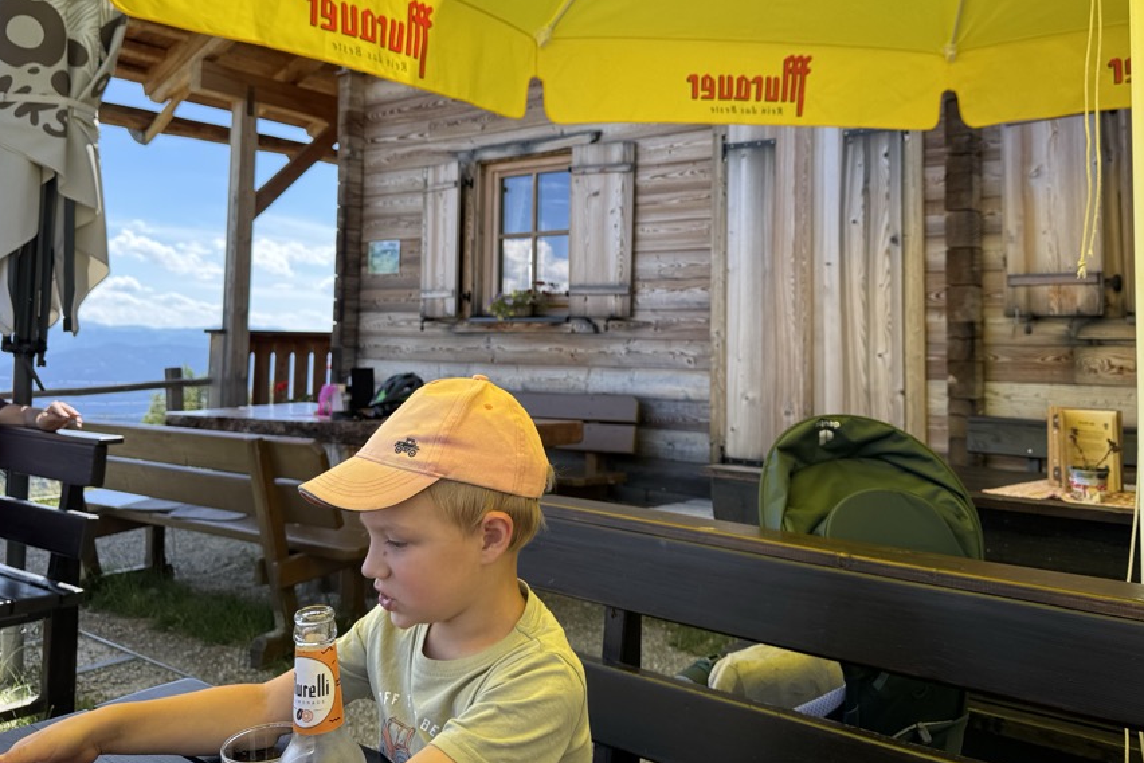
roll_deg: -0.3
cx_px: 589
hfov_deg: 61.9
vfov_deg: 43.2
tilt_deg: +3.4
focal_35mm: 30
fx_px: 953
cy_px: 273
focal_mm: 6.76
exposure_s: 1/1311
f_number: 1.78
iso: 80
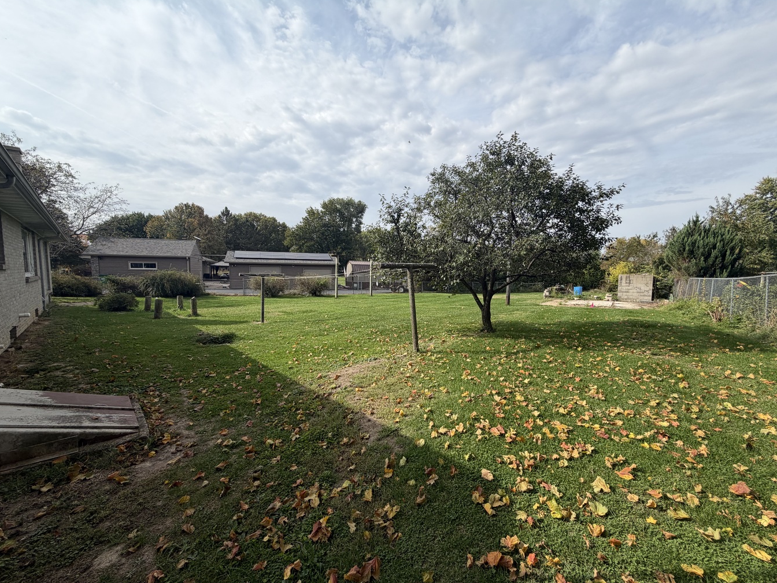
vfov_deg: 81.7
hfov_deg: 98.2
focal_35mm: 15
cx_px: 398
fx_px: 337
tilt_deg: -3.9
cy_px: 300
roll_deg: -0.3
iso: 20
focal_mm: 2.22
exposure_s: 1/928
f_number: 2.2
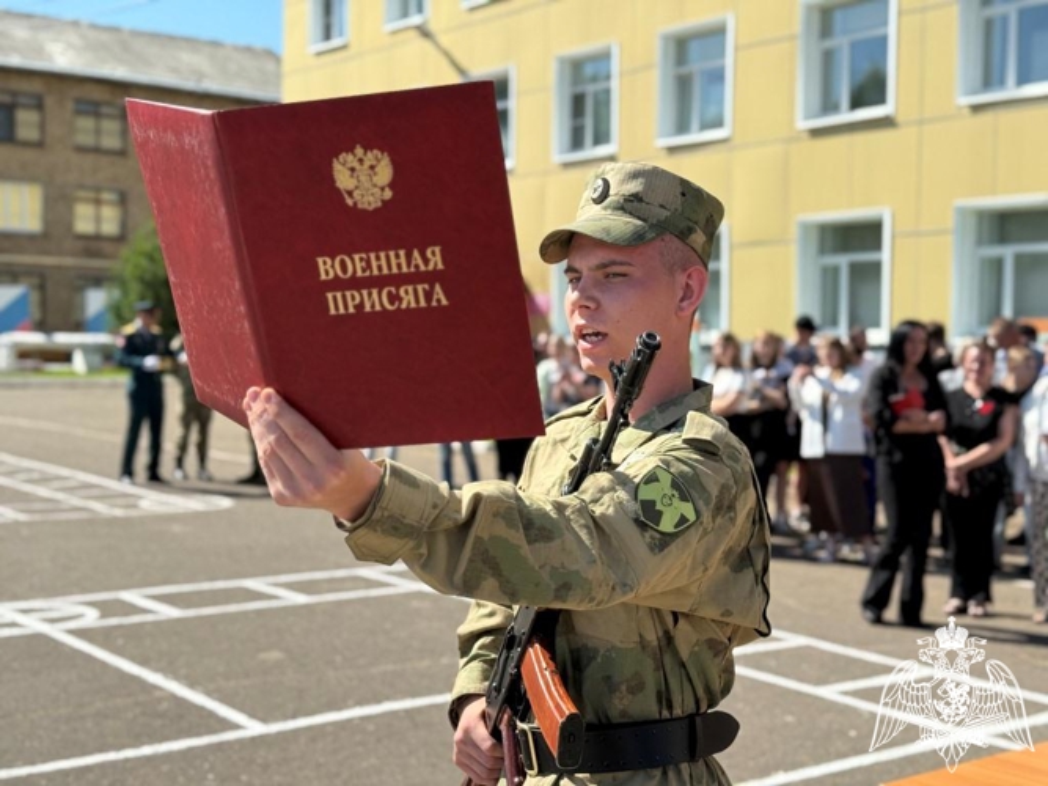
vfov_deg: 30.3
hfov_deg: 39.7
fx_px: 1453
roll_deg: -0.7
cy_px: 393
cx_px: 524
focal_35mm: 48
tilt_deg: -1.7
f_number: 1.78
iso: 64
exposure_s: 1/3378
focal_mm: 6.76
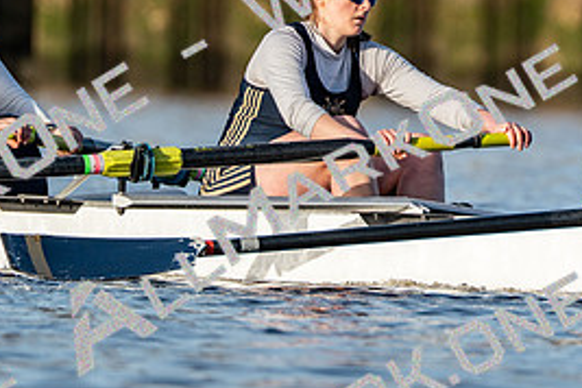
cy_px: 38
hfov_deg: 1.6
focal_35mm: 1301
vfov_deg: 1.1
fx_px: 21031
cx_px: 512
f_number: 6.3
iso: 500
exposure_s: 1/2000
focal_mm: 600
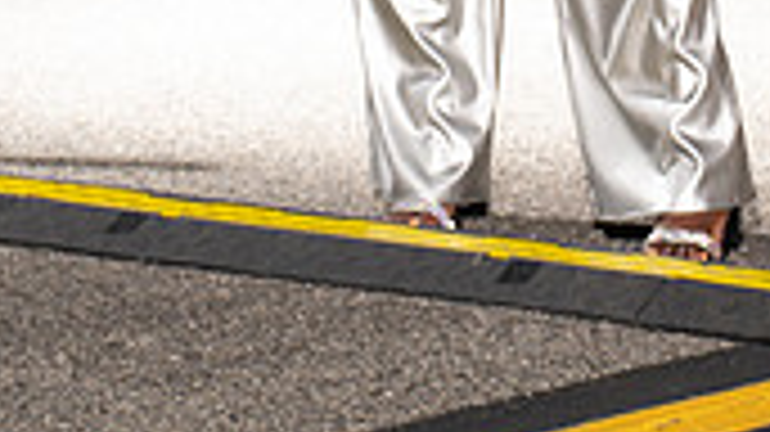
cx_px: 471
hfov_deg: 6.4
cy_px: -554
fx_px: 6837
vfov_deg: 3.6
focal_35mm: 335
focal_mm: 122
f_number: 6.3
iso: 1000
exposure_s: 1/200
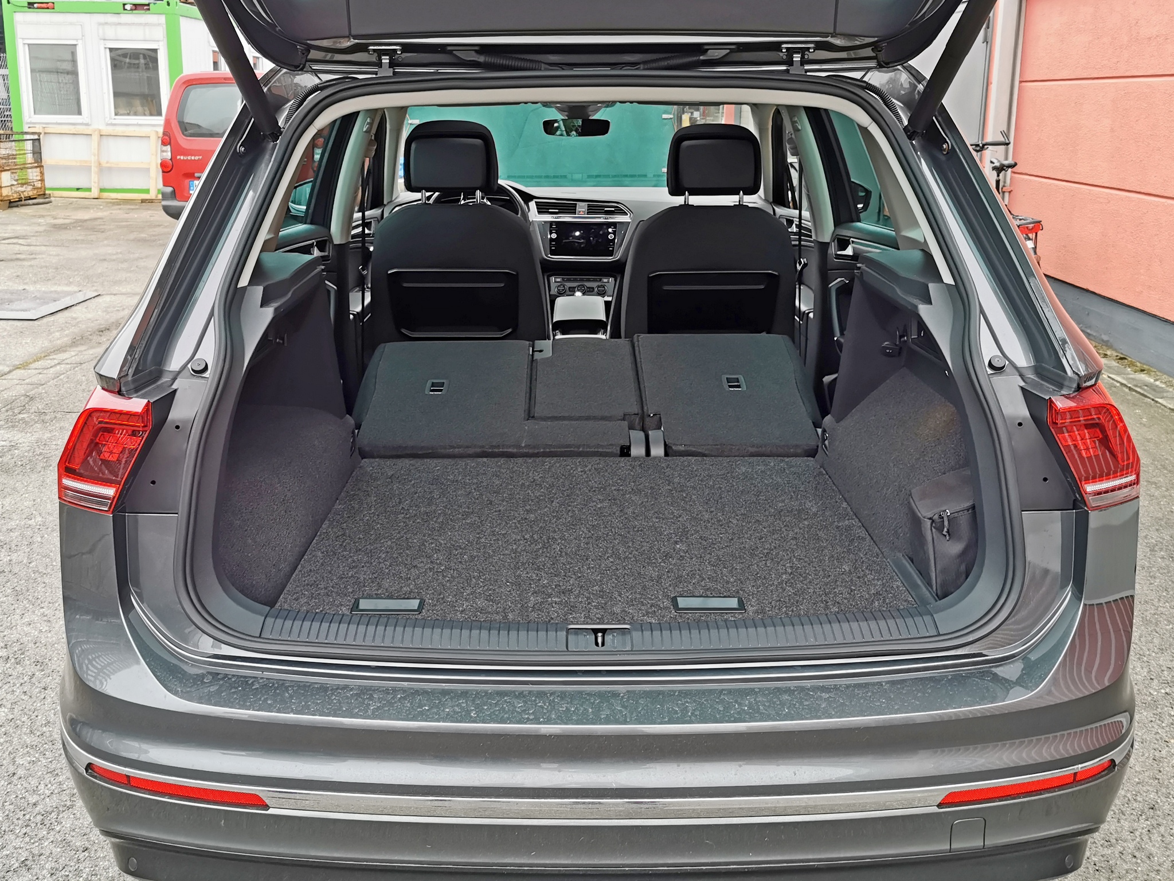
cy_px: 440
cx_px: 587
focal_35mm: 27
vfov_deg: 51.4
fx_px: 916
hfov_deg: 65.3
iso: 125
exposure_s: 1/120
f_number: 1.6
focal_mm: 5.56
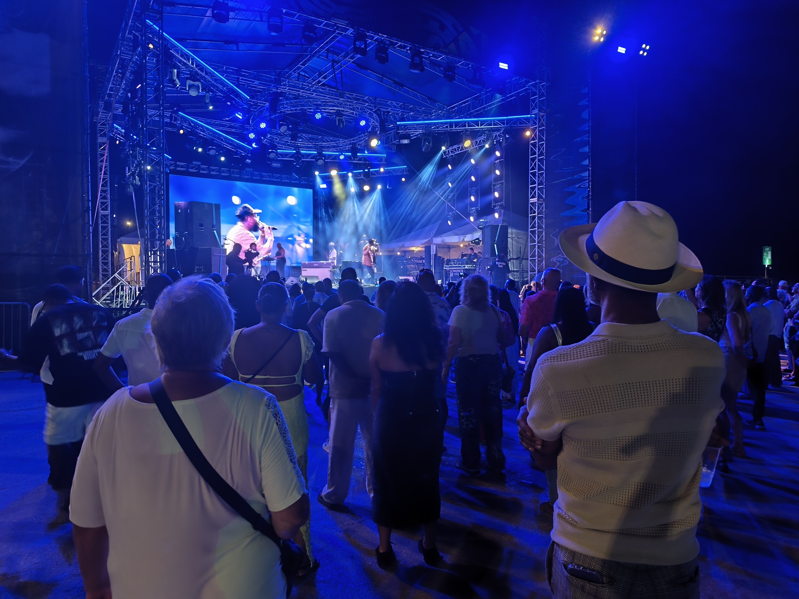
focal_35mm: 23
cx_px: 400
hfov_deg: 73.9
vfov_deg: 58.9
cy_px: 300
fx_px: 531
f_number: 1.7
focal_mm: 6.06
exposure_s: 1/24
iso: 2000
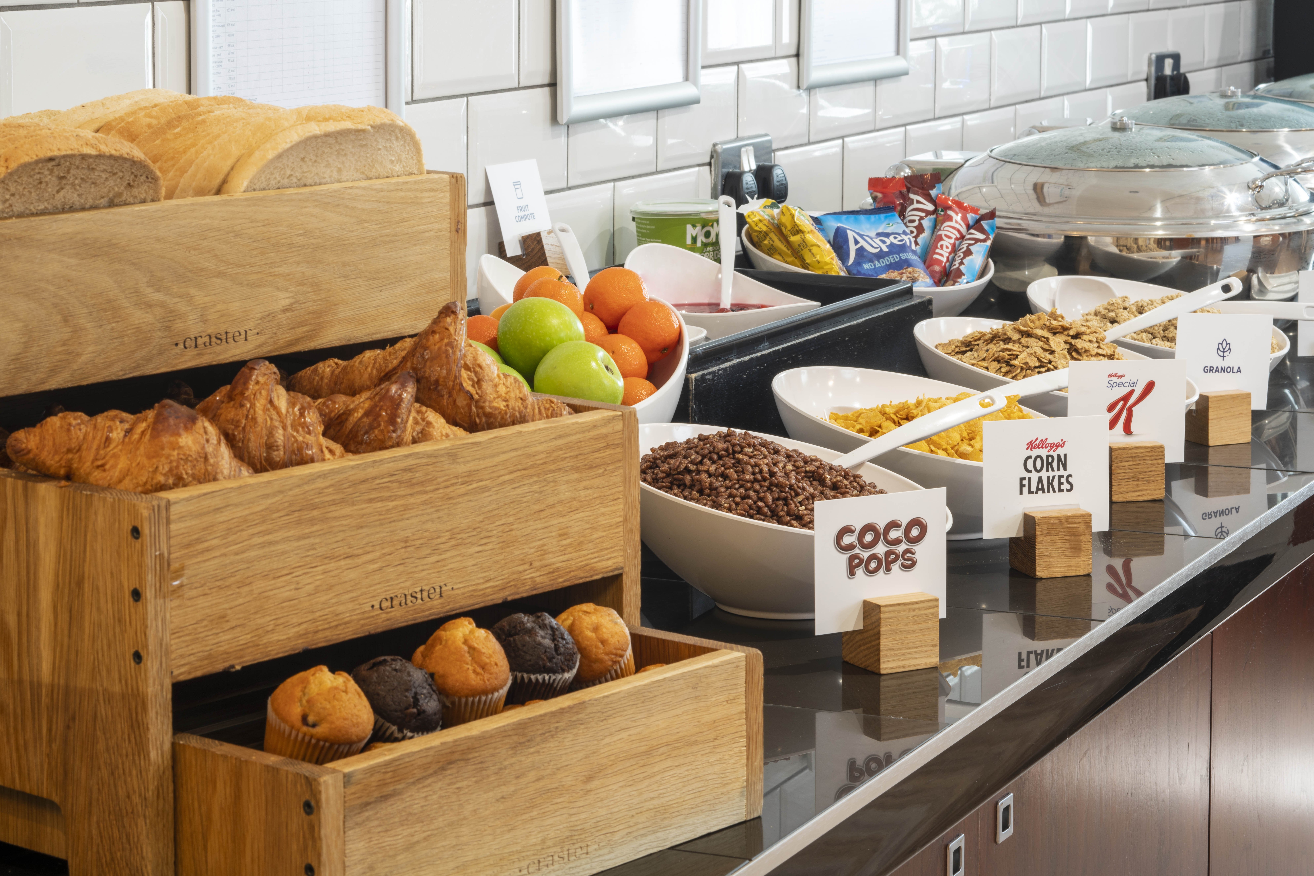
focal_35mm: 90
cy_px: 438
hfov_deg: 22.6
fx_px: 3285
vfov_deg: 15.2
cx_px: 657
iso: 125
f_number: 22
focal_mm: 90
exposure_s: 8
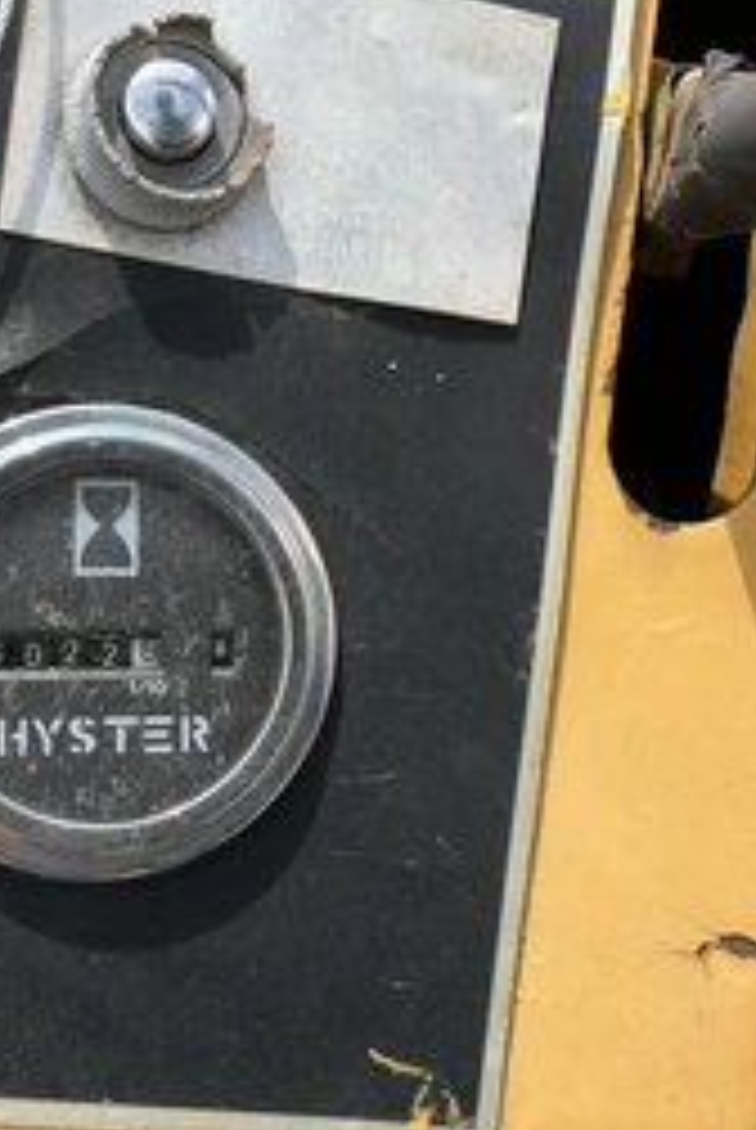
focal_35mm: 48
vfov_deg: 41.1
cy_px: 567
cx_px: 292
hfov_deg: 28.1
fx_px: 1508
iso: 25
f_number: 1.8
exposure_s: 1/978
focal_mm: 3
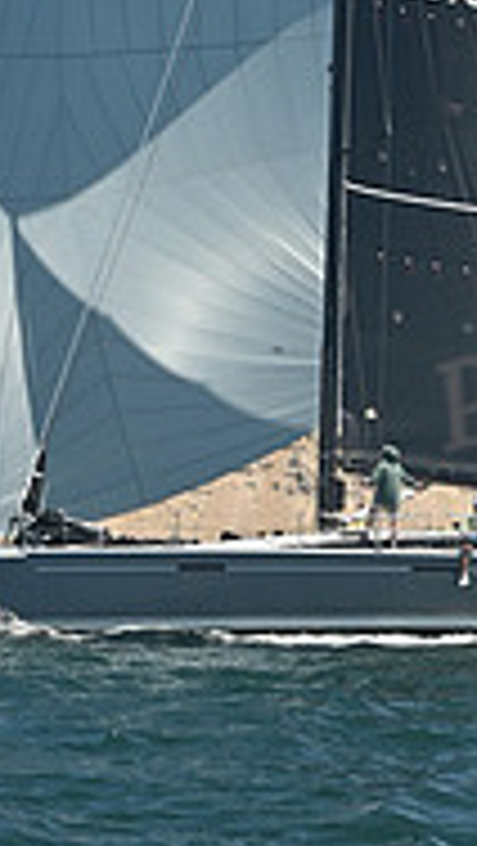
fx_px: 5073
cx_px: 205
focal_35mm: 226
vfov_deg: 9.3
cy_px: -292
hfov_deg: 5.4
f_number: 8
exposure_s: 1/1000
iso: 320
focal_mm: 70
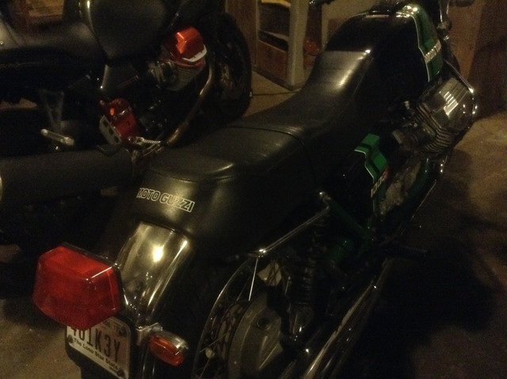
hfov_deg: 55.4
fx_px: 483
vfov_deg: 42.8
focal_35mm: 33
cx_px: 254
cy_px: 190
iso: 640
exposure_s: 1/15
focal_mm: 3.3
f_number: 2.4
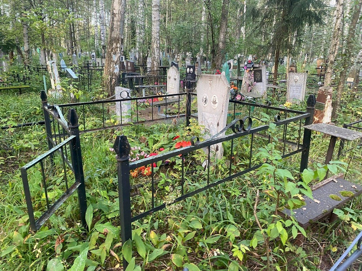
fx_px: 272
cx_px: 181
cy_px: 136
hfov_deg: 67.3
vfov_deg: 53.1
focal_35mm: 26
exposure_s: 1/60
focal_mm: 4.25
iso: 160
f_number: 1.8
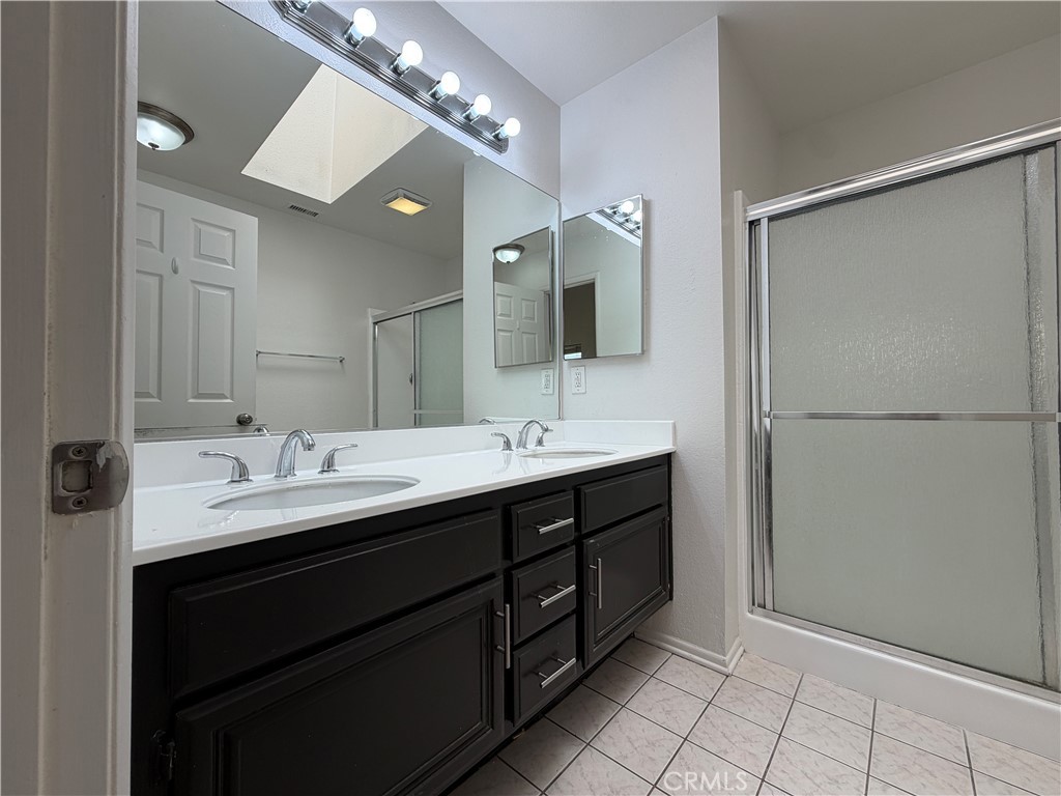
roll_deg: +0.6
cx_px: 530
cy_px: 398
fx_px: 429
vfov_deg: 85.7
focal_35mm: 14
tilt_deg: +0.7
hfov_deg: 102.1
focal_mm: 2.22
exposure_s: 1/120
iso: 32
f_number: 2.2
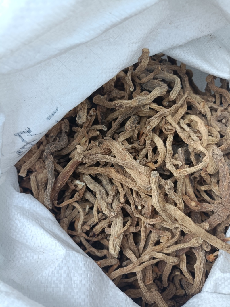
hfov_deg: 54.9
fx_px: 222
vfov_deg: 69.4
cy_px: 154
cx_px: 115
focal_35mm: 25
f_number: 1.7
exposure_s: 1/50
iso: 568
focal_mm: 4.7
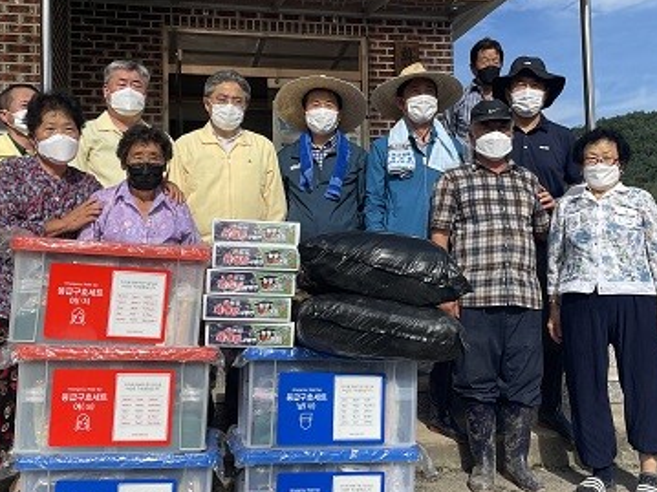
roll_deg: +1.1
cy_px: 211
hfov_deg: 44.8
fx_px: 797
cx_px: 333
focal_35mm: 42
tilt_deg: +4.0
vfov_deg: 34.3
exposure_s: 1/4132
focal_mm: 4.2
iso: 32
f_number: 1.6
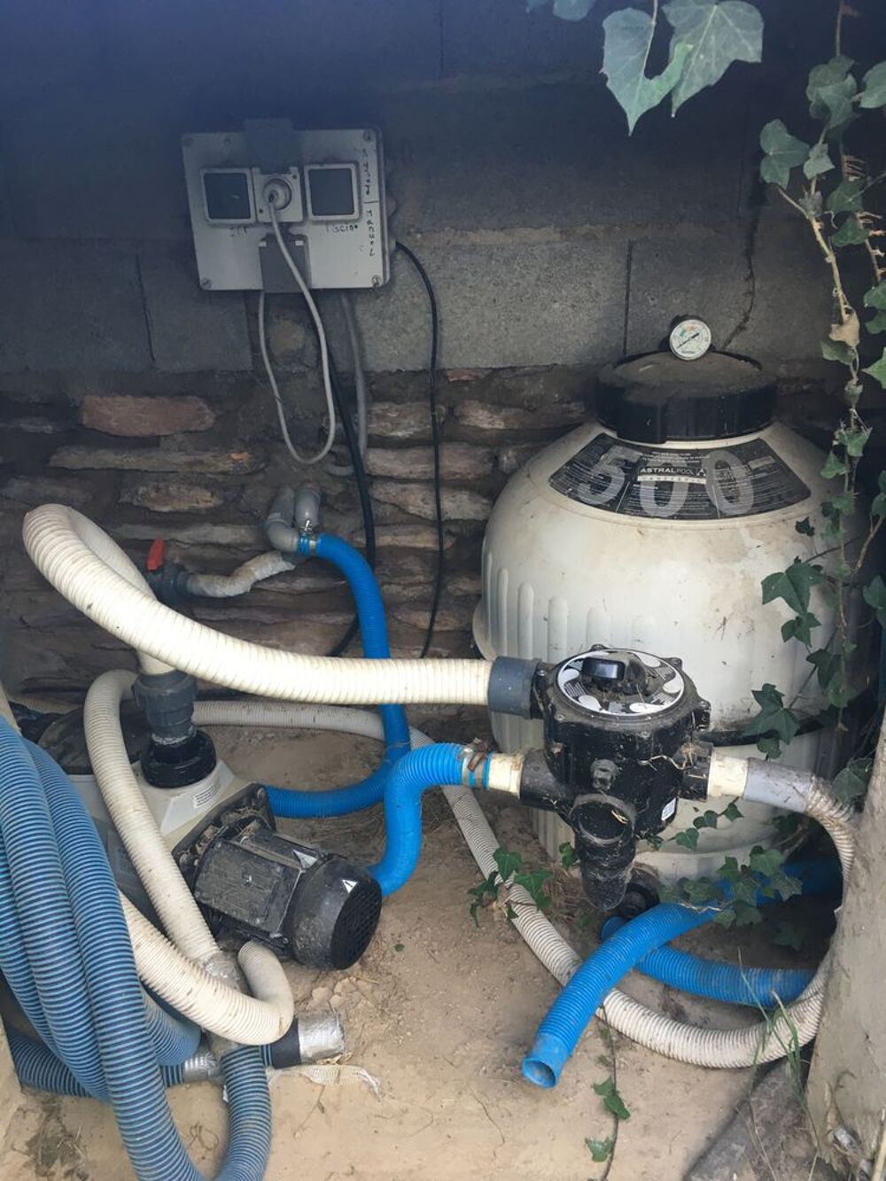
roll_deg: +2.1
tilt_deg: -23.6
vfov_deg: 61.7
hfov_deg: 48.2
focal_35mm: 29
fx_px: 990
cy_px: 590
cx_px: 443
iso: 64
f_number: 2.2
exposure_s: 1/33
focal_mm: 4.15
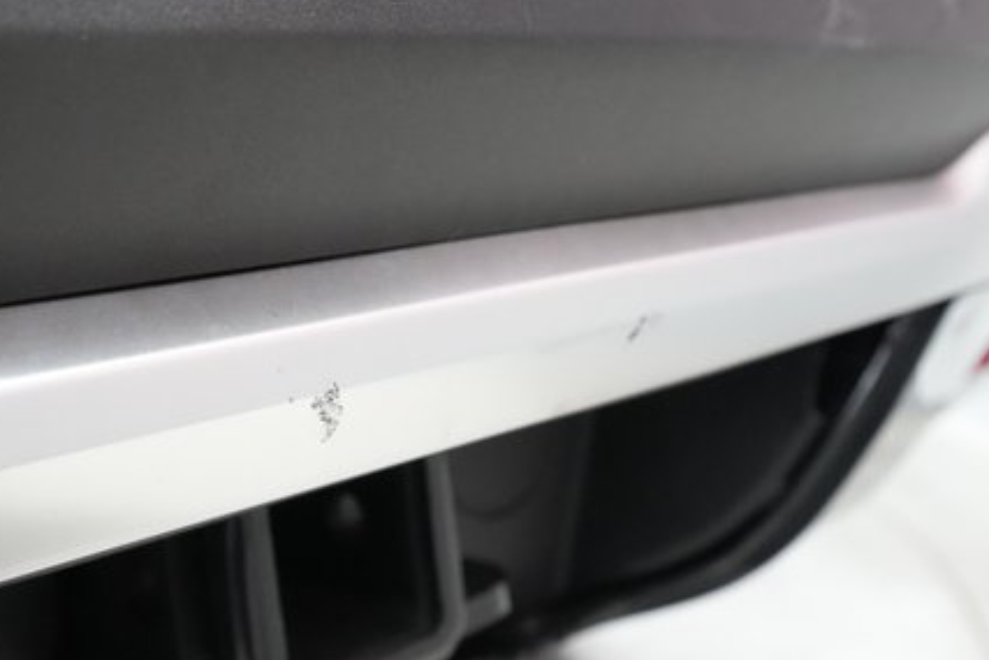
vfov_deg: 31.9
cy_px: 349
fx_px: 1154
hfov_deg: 46.3
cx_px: 447
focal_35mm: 42
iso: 10000
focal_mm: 28
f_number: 5.6
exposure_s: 1/100
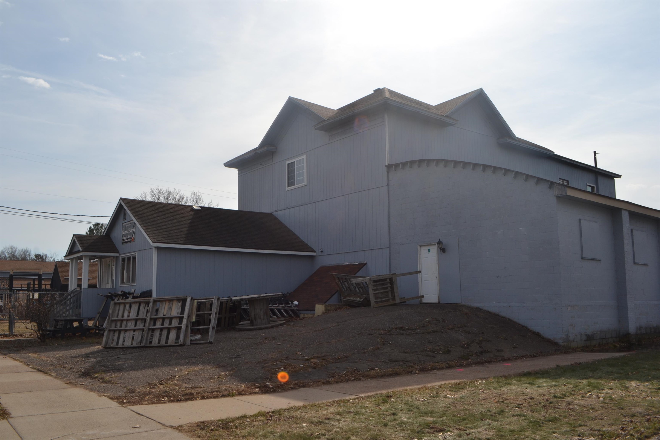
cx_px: 330
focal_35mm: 30
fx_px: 550
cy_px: 220
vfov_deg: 43.6
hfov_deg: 61.9
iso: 100
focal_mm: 20
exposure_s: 1/200
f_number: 11
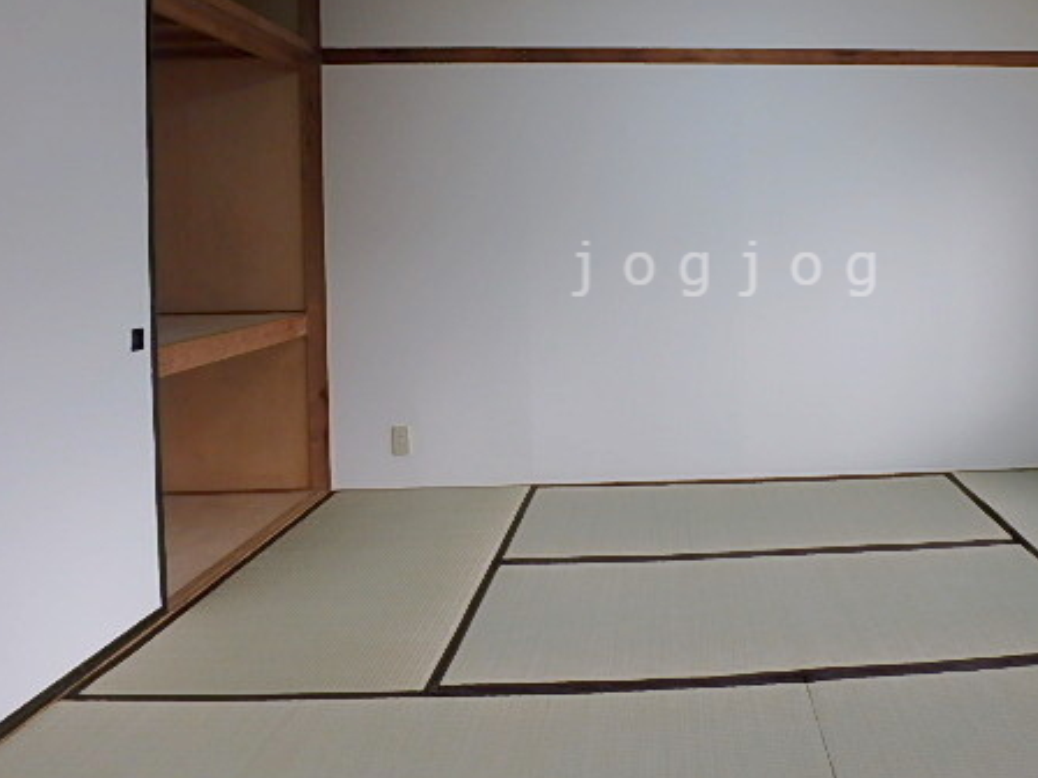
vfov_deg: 46.2
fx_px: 900
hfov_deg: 58.0
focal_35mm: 30
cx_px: 730
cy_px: 269
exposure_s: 1/60
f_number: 3.5
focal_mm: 3.7
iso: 125
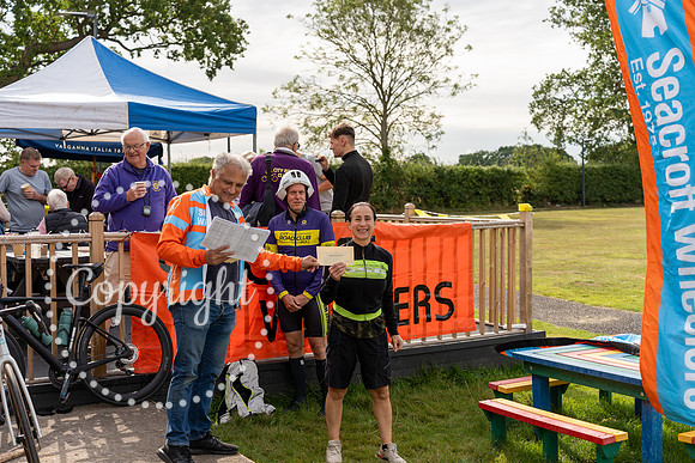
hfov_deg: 41.9
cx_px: 348
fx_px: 908
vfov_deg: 28.7
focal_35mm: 47
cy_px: 232
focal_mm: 47
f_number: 4
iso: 125
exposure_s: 1/640
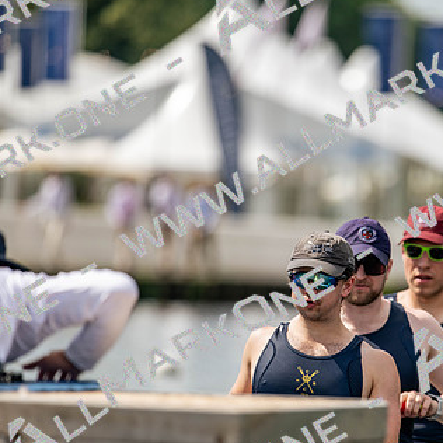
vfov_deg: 2.8
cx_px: 293
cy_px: 261
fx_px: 9049
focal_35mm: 625
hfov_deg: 2.8
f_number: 4.5
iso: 220
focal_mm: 400
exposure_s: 1/2500
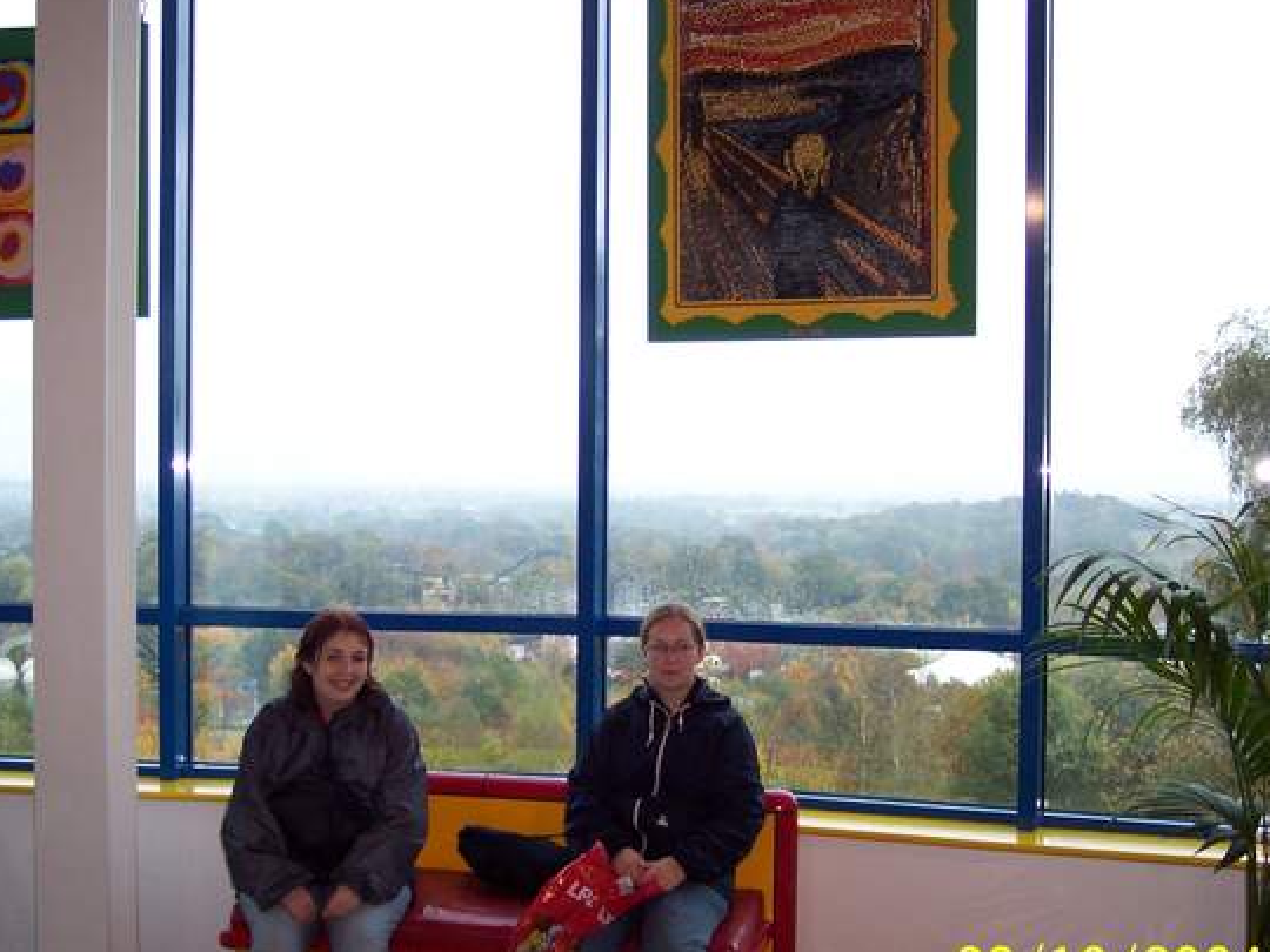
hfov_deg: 42.1
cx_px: 593
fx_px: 1651
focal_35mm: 45
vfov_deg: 32.1
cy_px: 548
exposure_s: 1/30
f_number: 2.8
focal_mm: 8
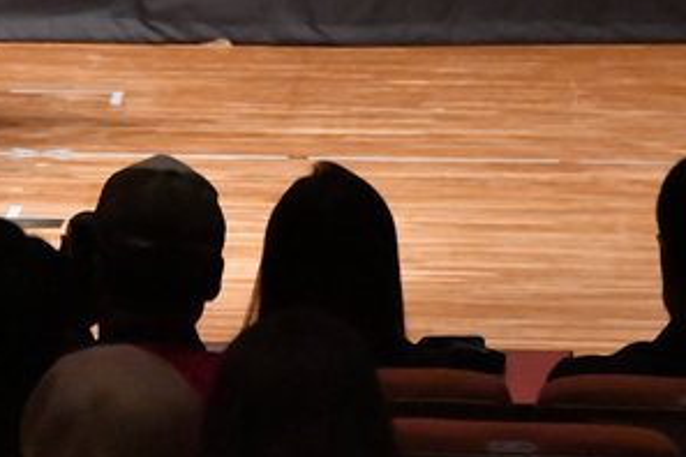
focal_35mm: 627
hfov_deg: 3.3
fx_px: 11947
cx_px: -191
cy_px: -125
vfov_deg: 2.2
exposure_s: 1/400
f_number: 5.6
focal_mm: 160
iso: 12800
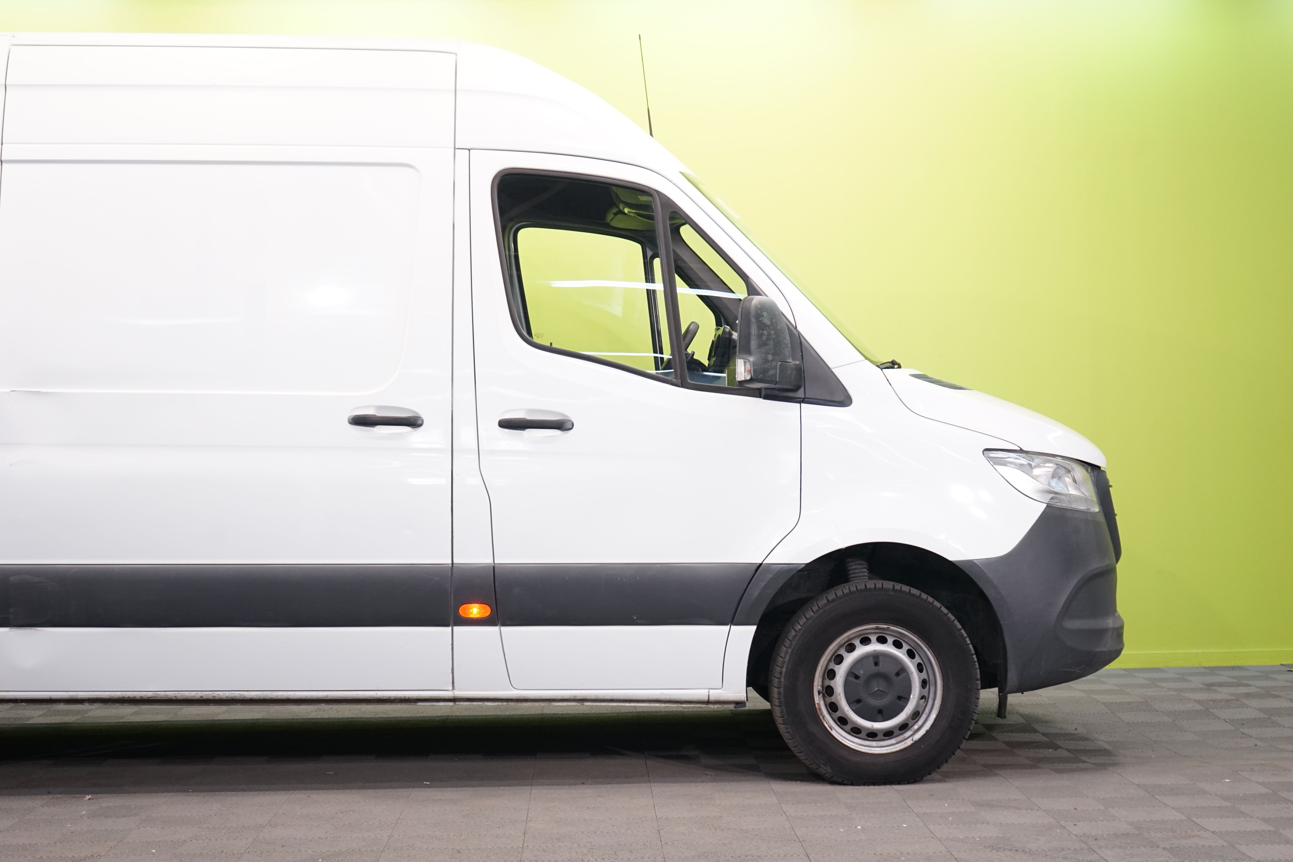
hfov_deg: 36.9
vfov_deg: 25.1
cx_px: 646
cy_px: 431
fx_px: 1939
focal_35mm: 54
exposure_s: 1/80
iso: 1250
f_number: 5
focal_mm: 54
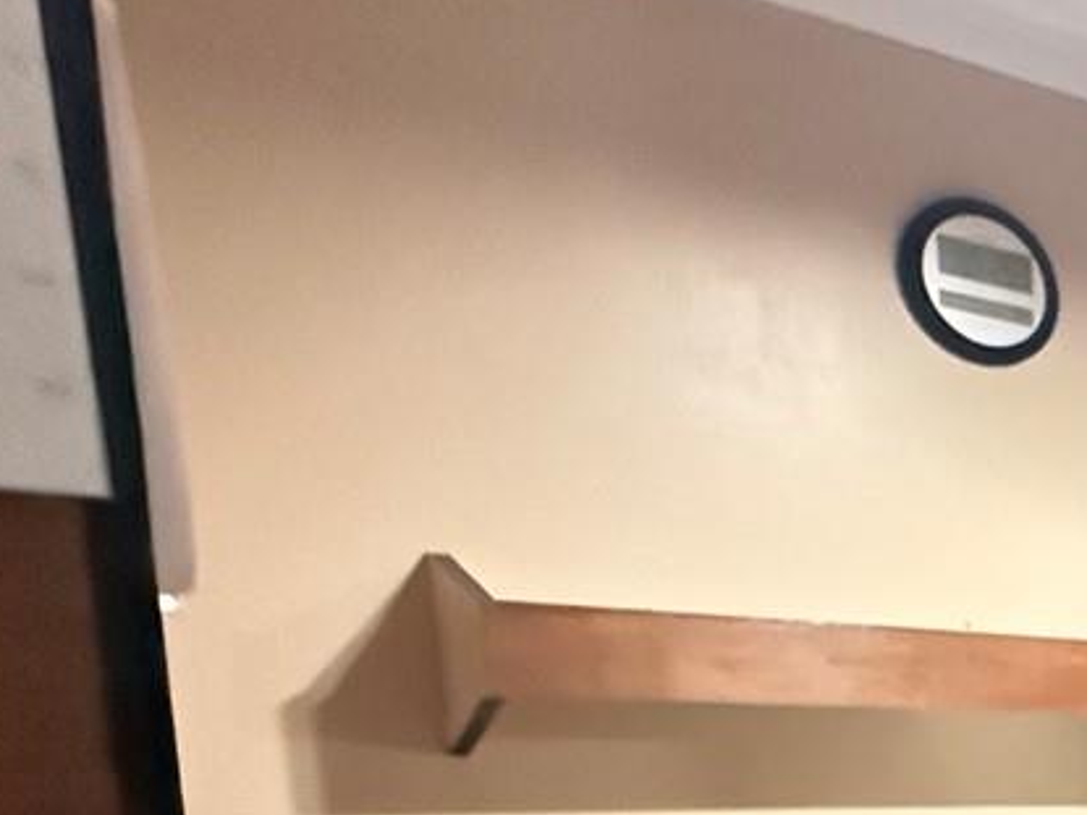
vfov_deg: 24.3
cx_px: 1826
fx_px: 1695
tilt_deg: -7.2
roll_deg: -1.0
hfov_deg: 23.6
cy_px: 1004
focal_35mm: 54
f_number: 2.2
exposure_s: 1/40
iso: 1250
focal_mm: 2.22
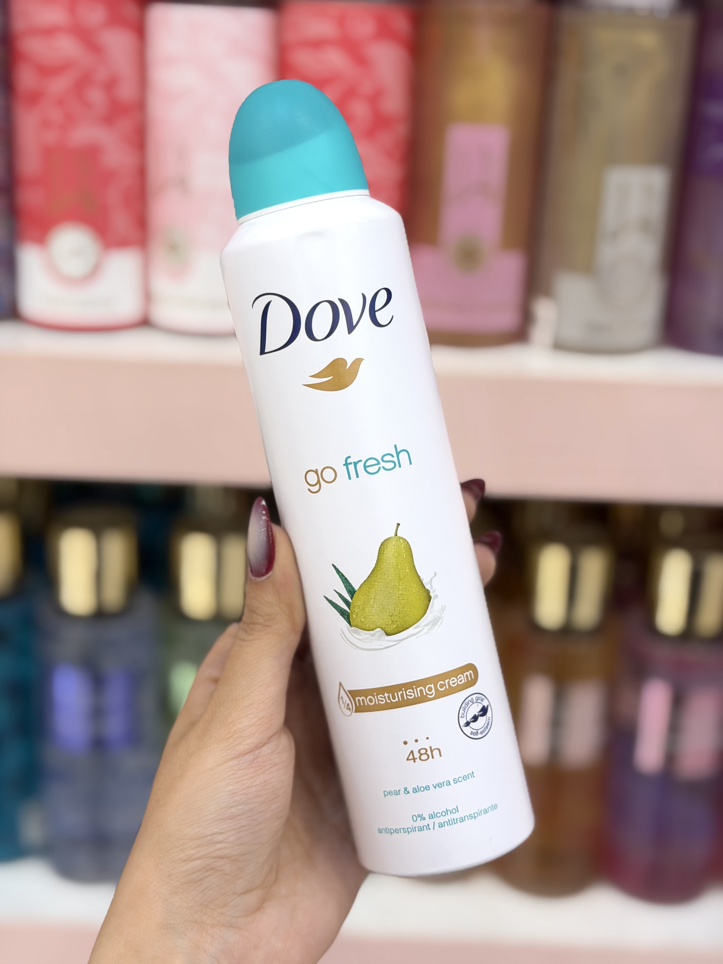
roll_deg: -3.1
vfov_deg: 39.7
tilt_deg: -18.9
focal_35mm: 48
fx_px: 1337
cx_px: 362
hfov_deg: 30.3
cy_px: 482
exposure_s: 1/133
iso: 50
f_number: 1.78
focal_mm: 6.76
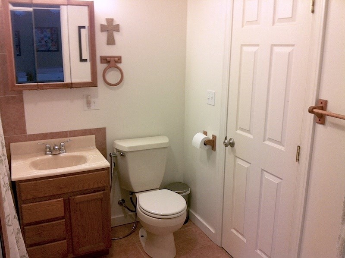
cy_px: 129
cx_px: 172
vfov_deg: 40.6
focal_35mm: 35
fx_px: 348
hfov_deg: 52.7
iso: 80
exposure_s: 1/17
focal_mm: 3.85
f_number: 2.8
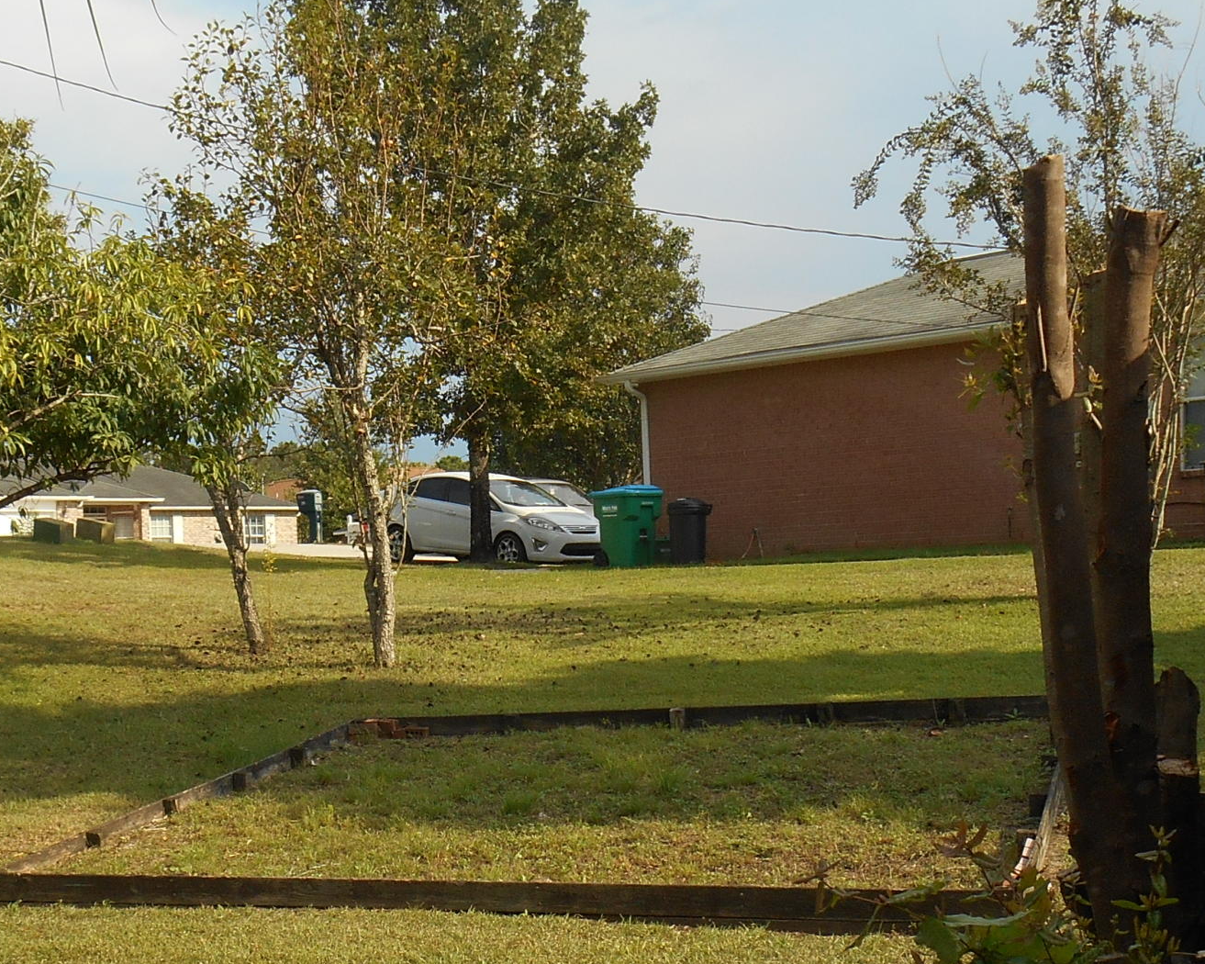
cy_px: 751
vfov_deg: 25.8
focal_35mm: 58
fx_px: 2068
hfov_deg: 32.3
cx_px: 445
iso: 80
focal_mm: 4.7
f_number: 3.4
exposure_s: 1/640
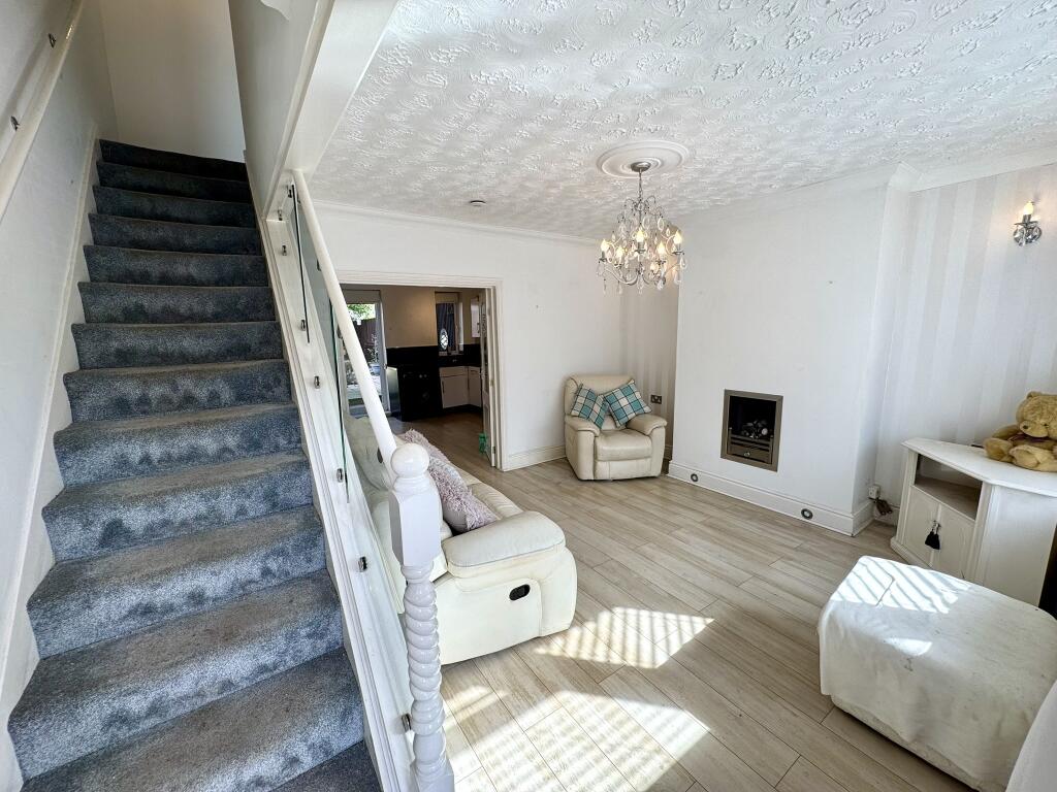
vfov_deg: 85.7
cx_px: 528
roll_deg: +2.0
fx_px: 427
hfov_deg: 102.1
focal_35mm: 14
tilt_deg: -9.3
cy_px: 396
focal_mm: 2.22
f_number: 2.2
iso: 40
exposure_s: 1/184
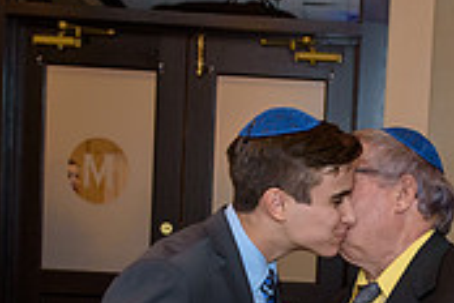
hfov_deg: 24.8
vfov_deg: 16.7
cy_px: 302
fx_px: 1009
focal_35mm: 80
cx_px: 378
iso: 1600
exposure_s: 1/125
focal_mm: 24
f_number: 3.2
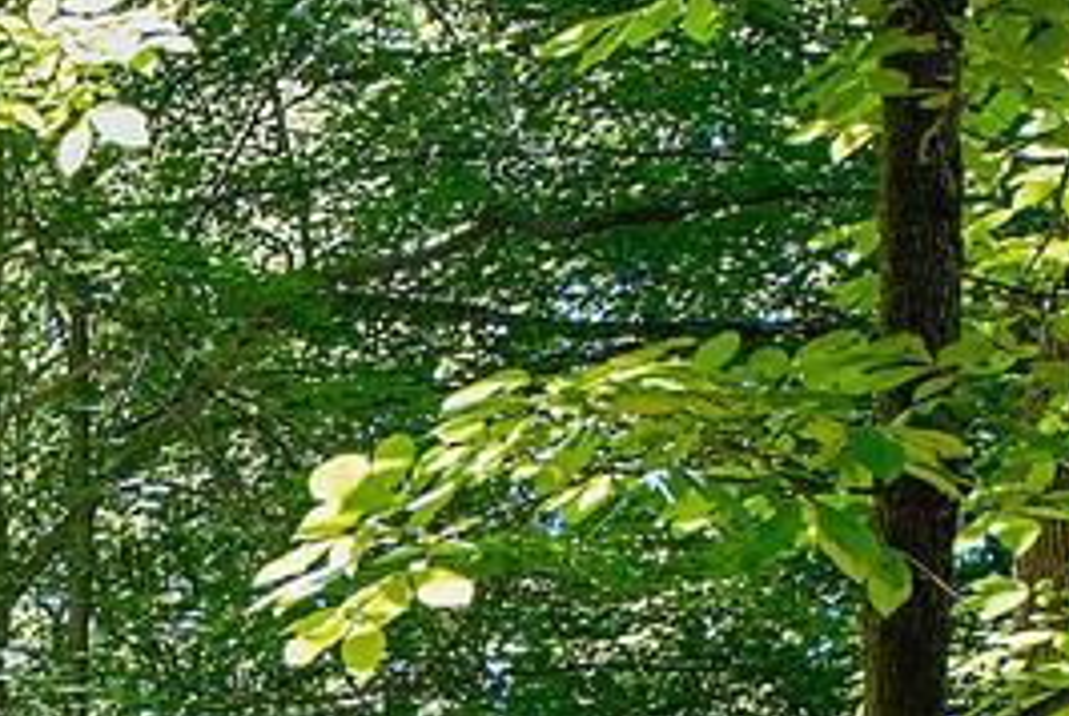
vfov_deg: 9.1
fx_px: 3656
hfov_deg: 13.5
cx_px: -1250
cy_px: 2132
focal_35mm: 123
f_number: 4
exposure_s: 1/200
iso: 320
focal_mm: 16
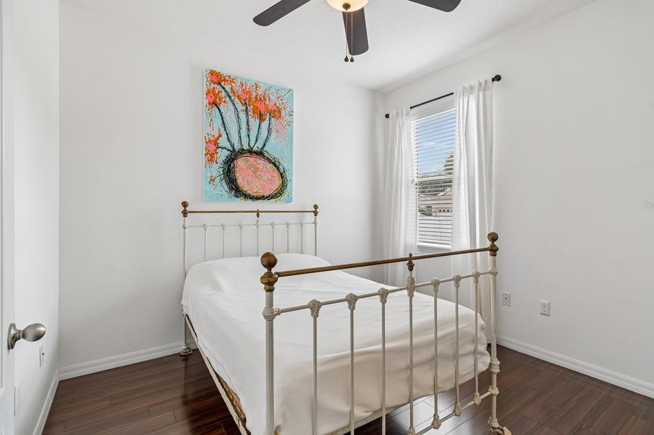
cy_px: 205
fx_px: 291
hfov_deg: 96.7
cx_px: 334
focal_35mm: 16
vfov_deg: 73.6
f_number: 7.1
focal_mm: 10
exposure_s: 1/5
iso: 100
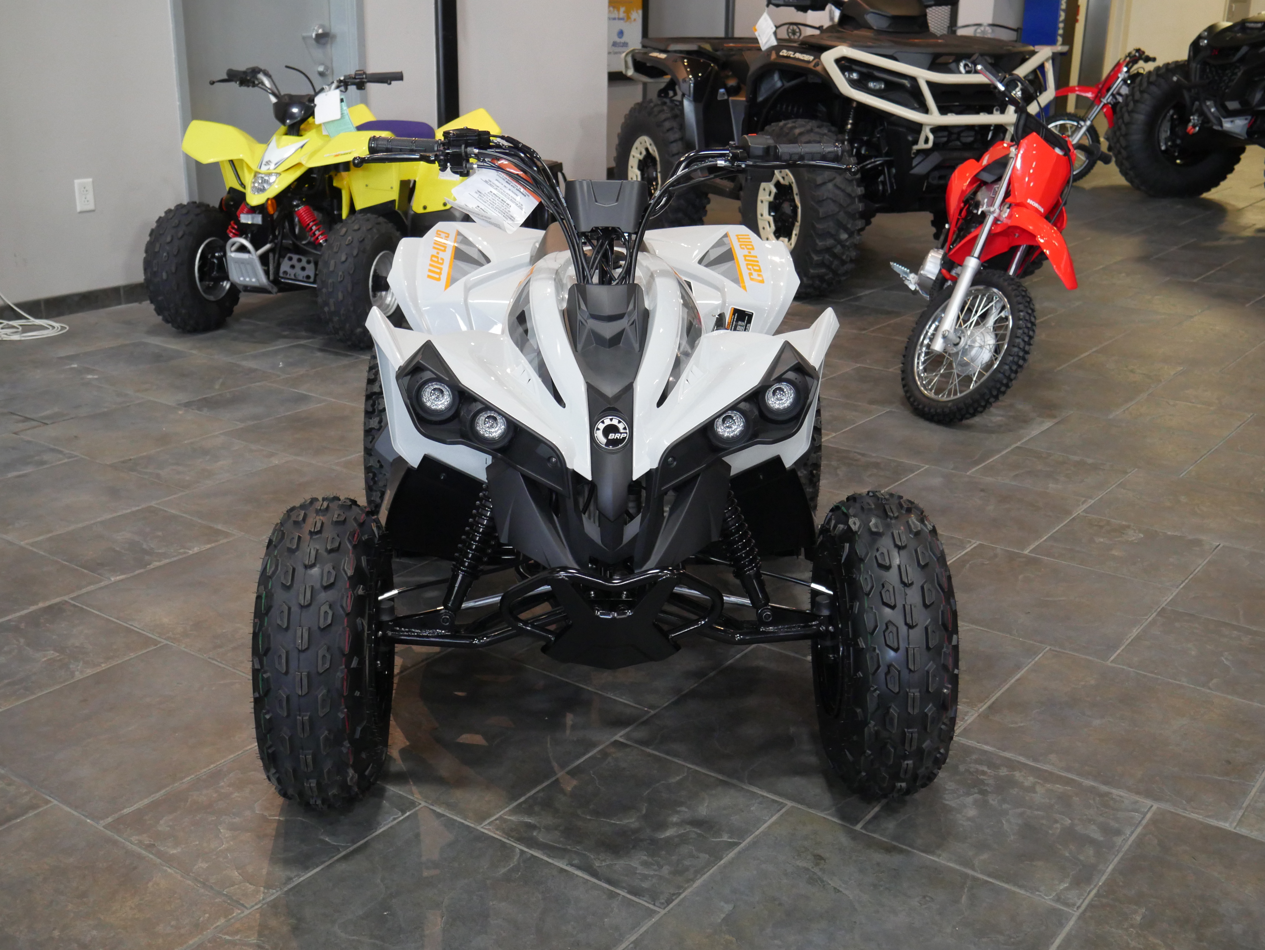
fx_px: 1389
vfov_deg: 37.7
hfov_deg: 49.0
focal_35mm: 38
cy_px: 475
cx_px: 632
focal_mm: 19
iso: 1600
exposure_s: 1/60
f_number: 4.1
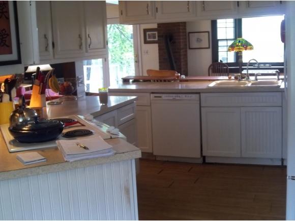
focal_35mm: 47
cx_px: 148
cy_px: 110
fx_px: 401
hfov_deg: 40.4
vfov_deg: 30.9
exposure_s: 1/10
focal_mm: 8.3
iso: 320
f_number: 4.58
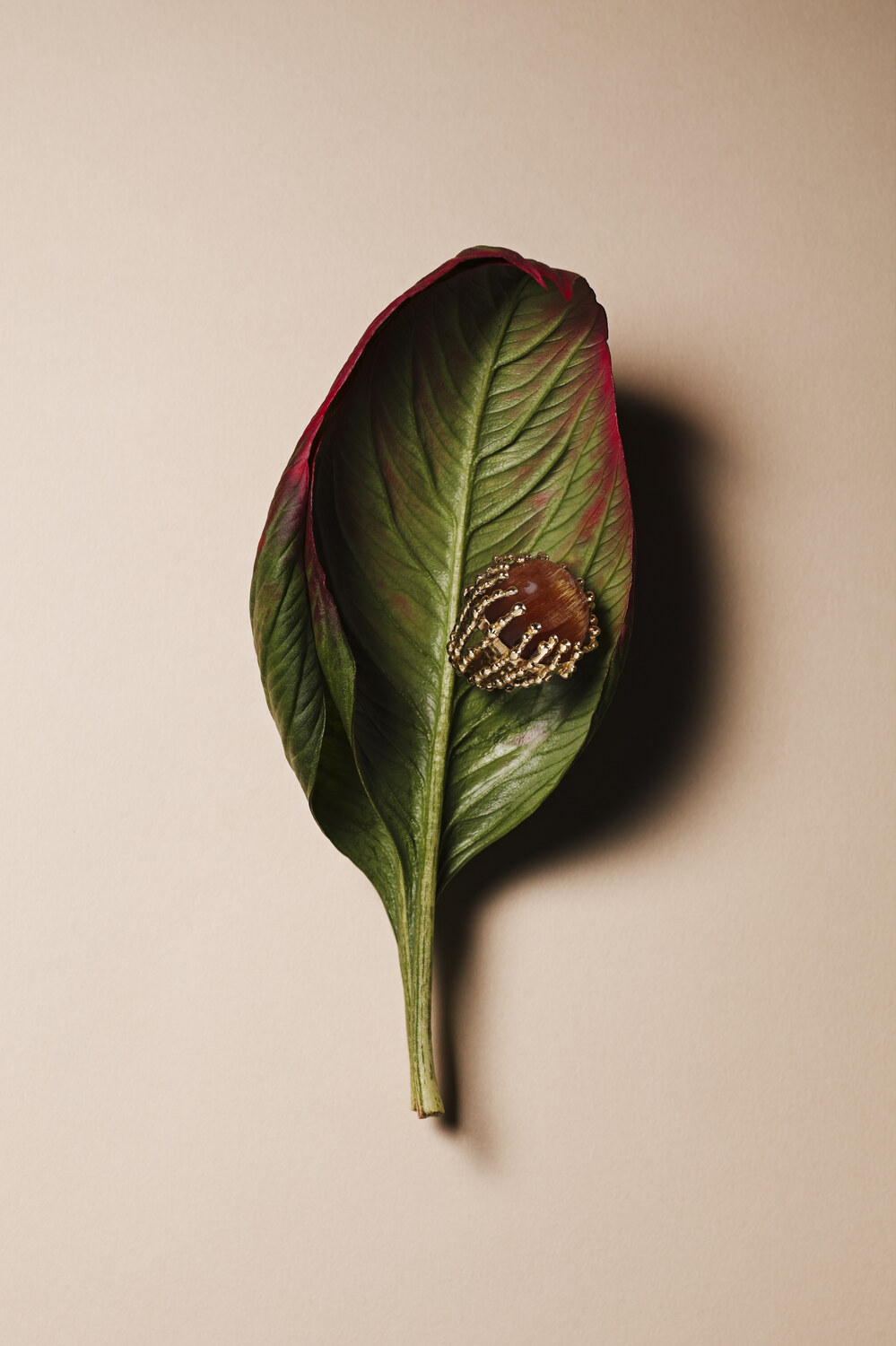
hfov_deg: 20.6
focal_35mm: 66
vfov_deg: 30.5
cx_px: 448
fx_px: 2466
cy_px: 673
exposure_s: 1/13
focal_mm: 50
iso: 100
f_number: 5.6
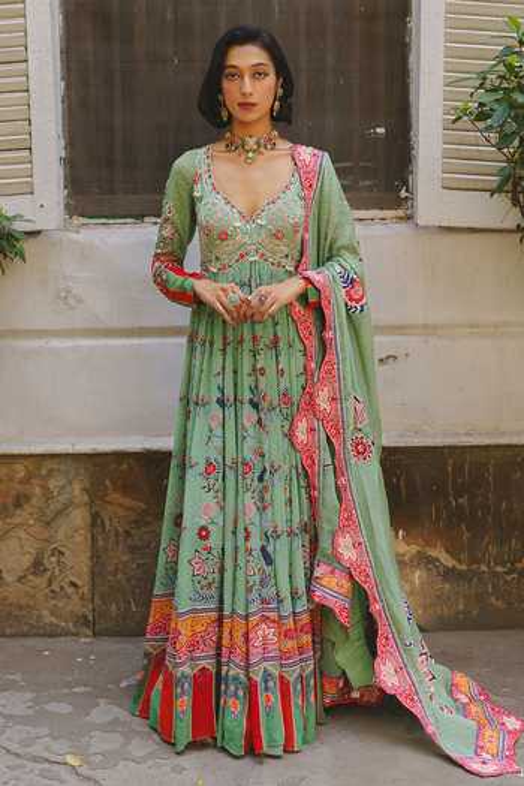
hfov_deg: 37.9
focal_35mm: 35
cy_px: 393
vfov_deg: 54.4
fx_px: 764
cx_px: 262
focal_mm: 35
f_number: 2
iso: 200
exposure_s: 1/1000
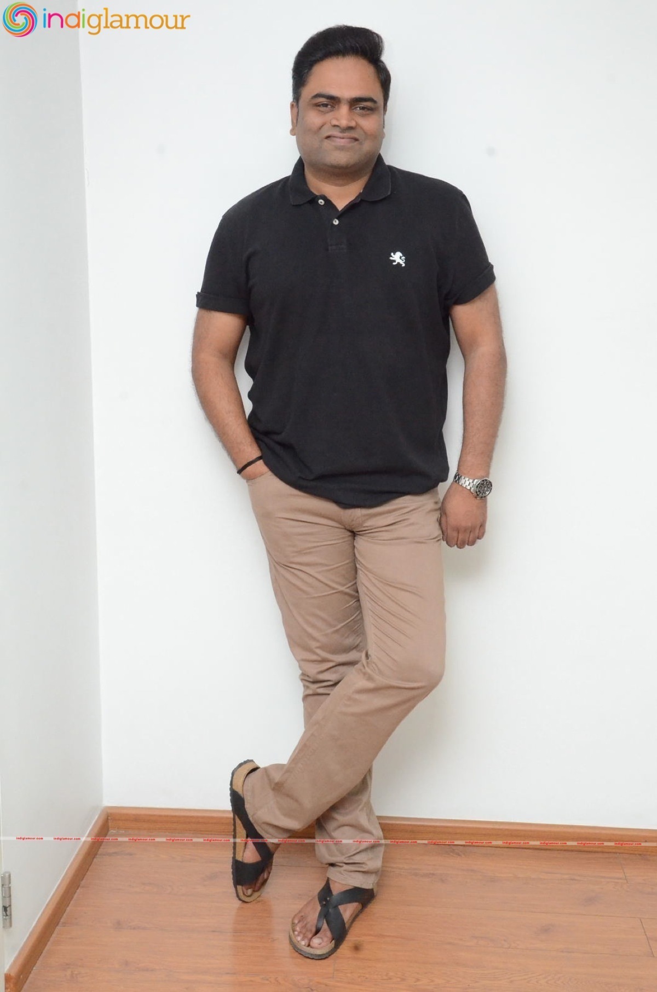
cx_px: 328
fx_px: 1155
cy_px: 496
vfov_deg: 46.5
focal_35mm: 42
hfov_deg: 31.7
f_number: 9
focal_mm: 28
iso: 5000
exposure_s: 1/125
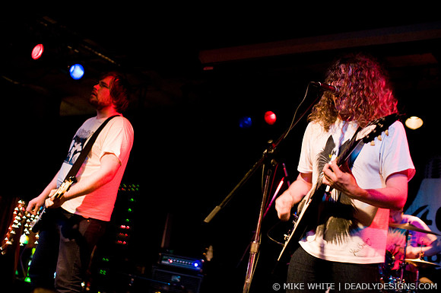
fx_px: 550
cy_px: 146
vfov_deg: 29.8
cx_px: 220
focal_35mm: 45
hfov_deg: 43.7
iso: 1000
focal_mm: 30
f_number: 1.4
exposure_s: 1/50
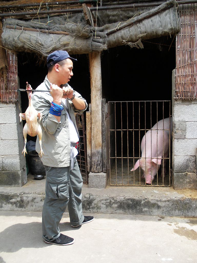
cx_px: 98
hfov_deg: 39.7
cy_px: 132
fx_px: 273
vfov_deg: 51.4
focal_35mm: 36
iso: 64
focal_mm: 6.3
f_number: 3.5
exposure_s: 1/150
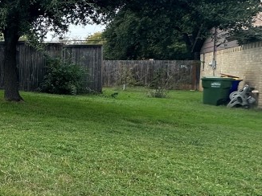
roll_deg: +0.4
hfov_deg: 27.3
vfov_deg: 32.8
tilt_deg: -3.8
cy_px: 93
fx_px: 333
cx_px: -143
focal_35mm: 44
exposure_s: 1/264
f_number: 2.2
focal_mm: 2.22
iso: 40
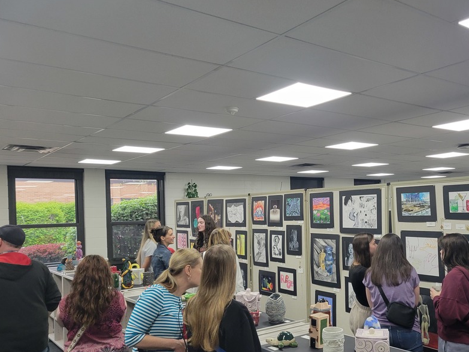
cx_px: 295
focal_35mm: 34
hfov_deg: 53.3
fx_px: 461
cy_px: 205
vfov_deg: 41.7
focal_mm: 5.4
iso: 200
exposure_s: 1/120
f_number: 1.8
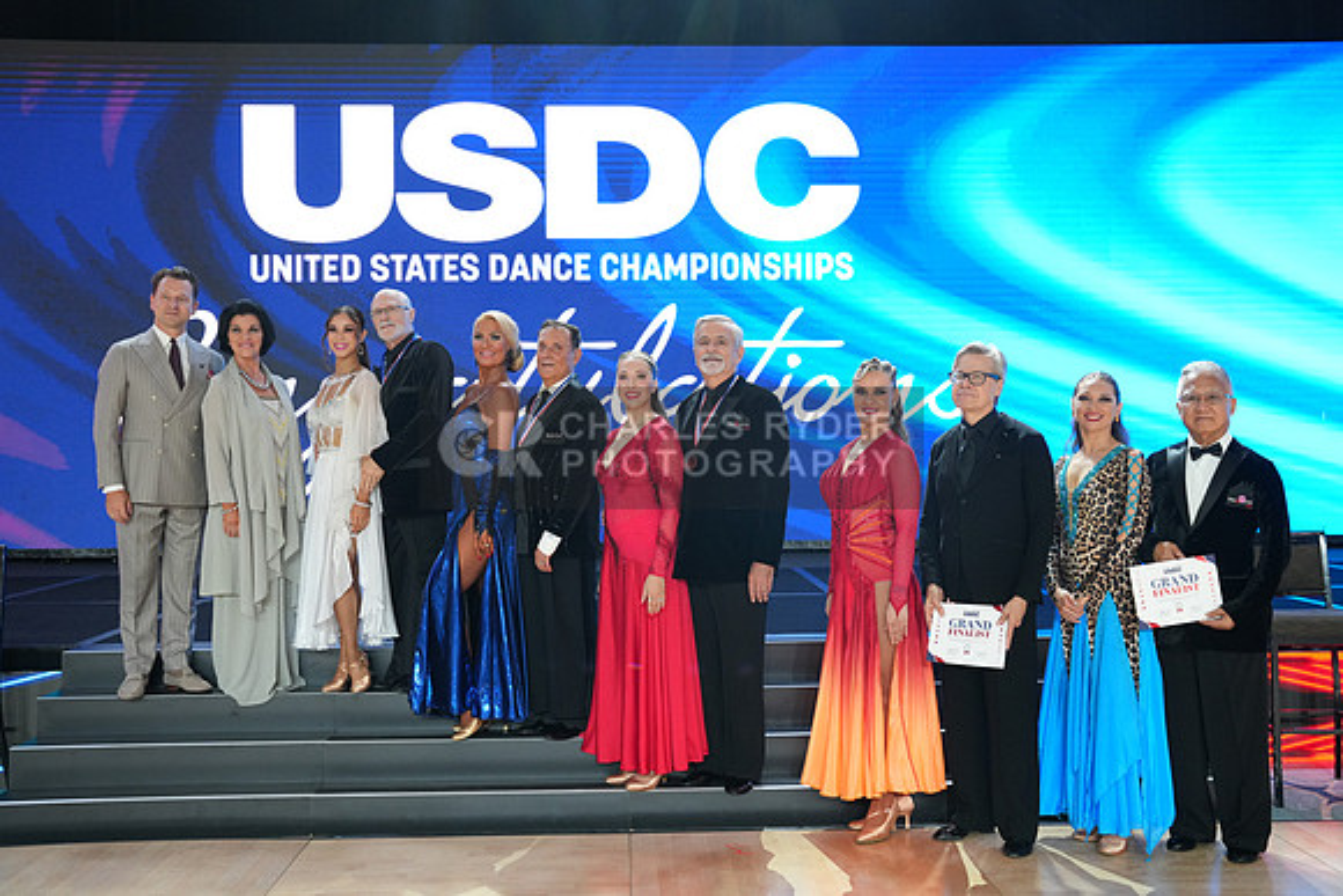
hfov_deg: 50.7
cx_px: 672
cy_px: 448
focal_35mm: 38
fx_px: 1418
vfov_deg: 35.1
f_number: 4
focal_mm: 38
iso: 2500
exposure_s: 1/400
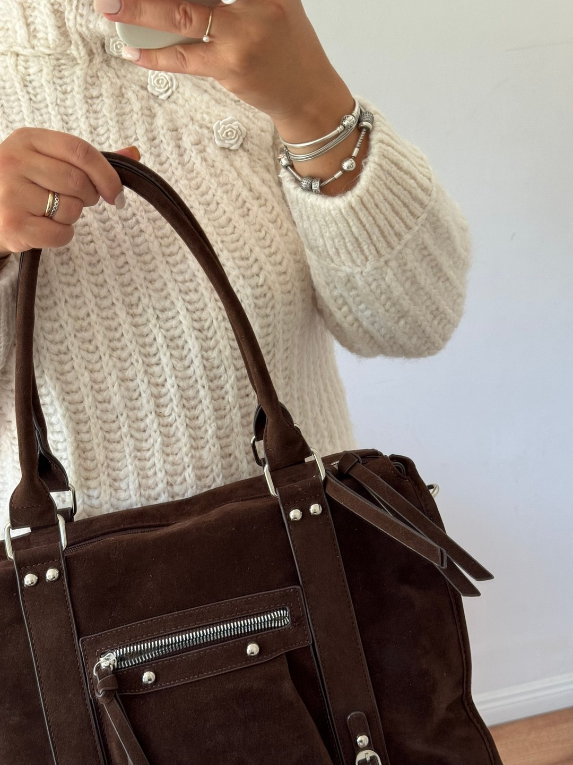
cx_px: 286
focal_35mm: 48
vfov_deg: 39.7
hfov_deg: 30.3
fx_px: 1059
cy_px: 382
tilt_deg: -25.3
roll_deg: +6.4
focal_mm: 6.76
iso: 100
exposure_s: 1/78
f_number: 1.78
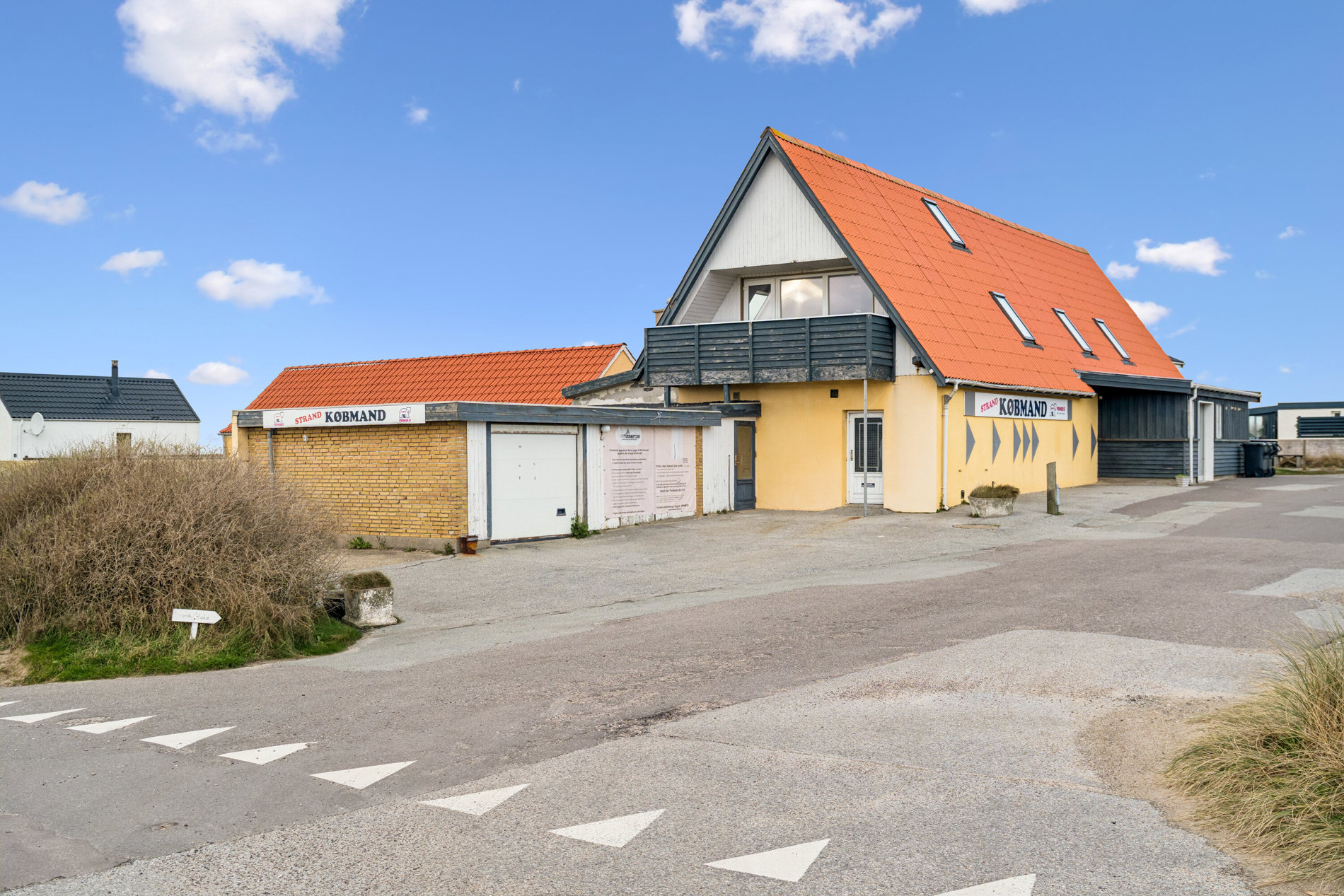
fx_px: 1307
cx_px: 672
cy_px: 448
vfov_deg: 37.9
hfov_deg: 54.4
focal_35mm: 35
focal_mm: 35
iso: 250
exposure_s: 1/160
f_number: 5
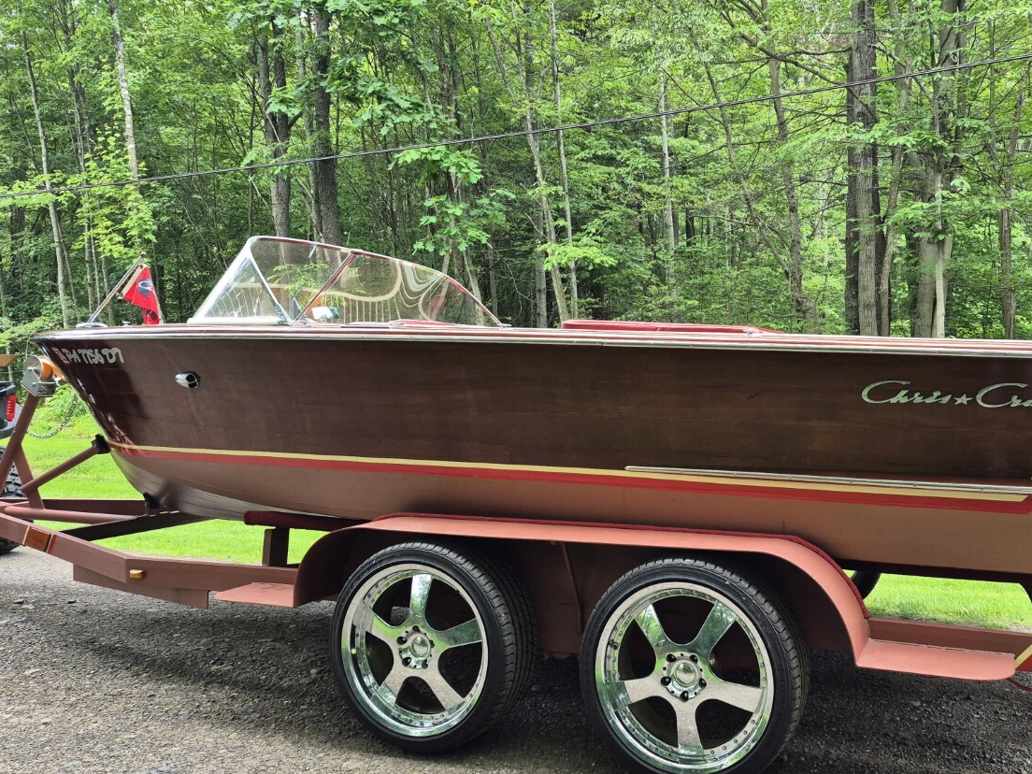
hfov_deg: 59.1
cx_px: 653
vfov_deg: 46.8
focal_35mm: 30
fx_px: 894
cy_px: 361
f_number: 1.8
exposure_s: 1/180
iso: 50
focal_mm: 5.4
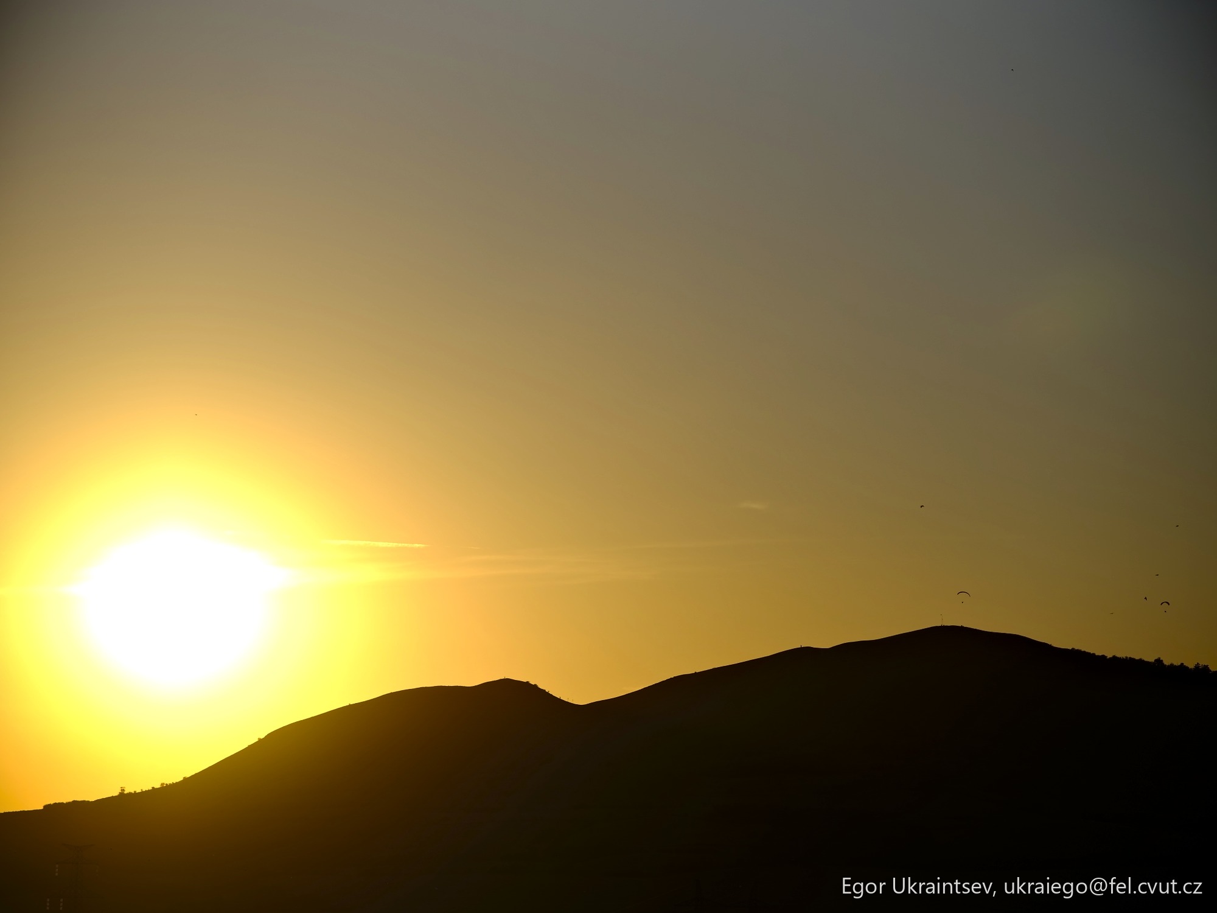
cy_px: 456
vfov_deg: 9.4
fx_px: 5555
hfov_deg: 12.5
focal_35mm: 158
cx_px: 608
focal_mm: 200
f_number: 4
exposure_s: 1/4000
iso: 100
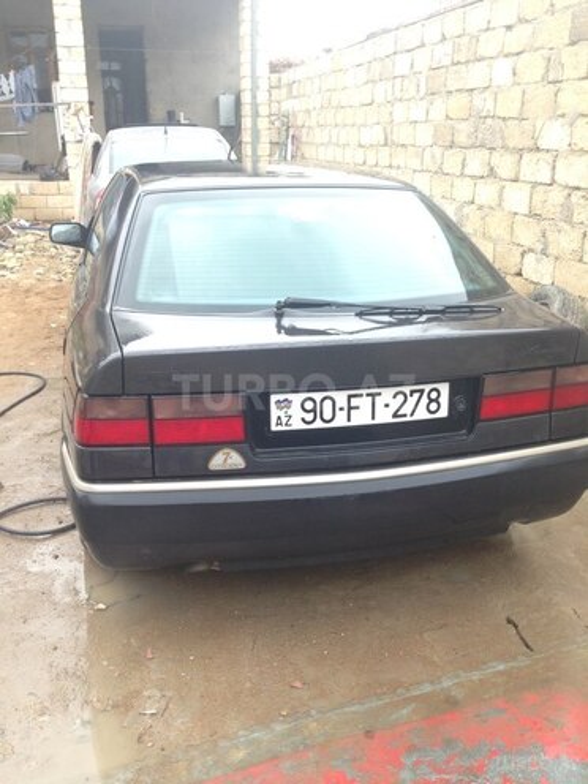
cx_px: 294
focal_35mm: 33
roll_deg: +2.4
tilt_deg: -19.3
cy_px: 392
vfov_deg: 55.4
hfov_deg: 42.9
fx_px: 747
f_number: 2.4
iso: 50
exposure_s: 1/40
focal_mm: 4.12
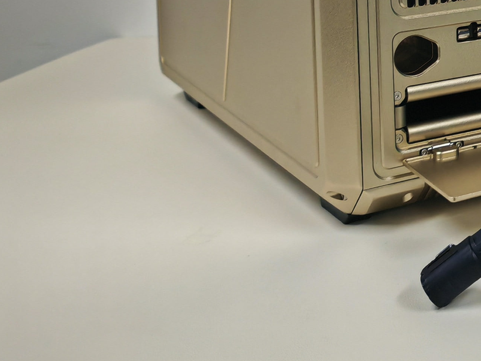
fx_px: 1195
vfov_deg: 16.1
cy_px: -137
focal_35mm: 86
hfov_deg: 19.8
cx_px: 714
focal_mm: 5.52
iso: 200
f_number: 1.9
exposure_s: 1/100
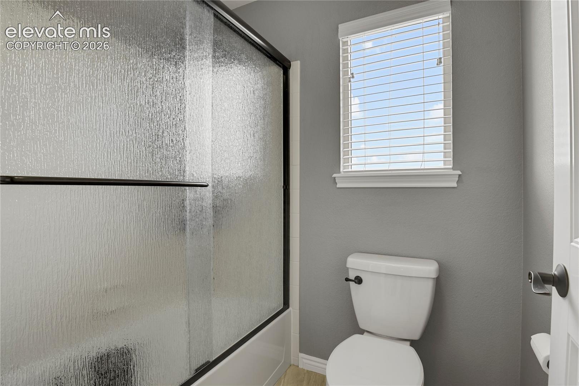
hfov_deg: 93.3
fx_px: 273
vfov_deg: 70.4
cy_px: 193
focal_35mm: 17
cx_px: 290
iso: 1250
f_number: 8
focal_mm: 17
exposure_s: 1/20
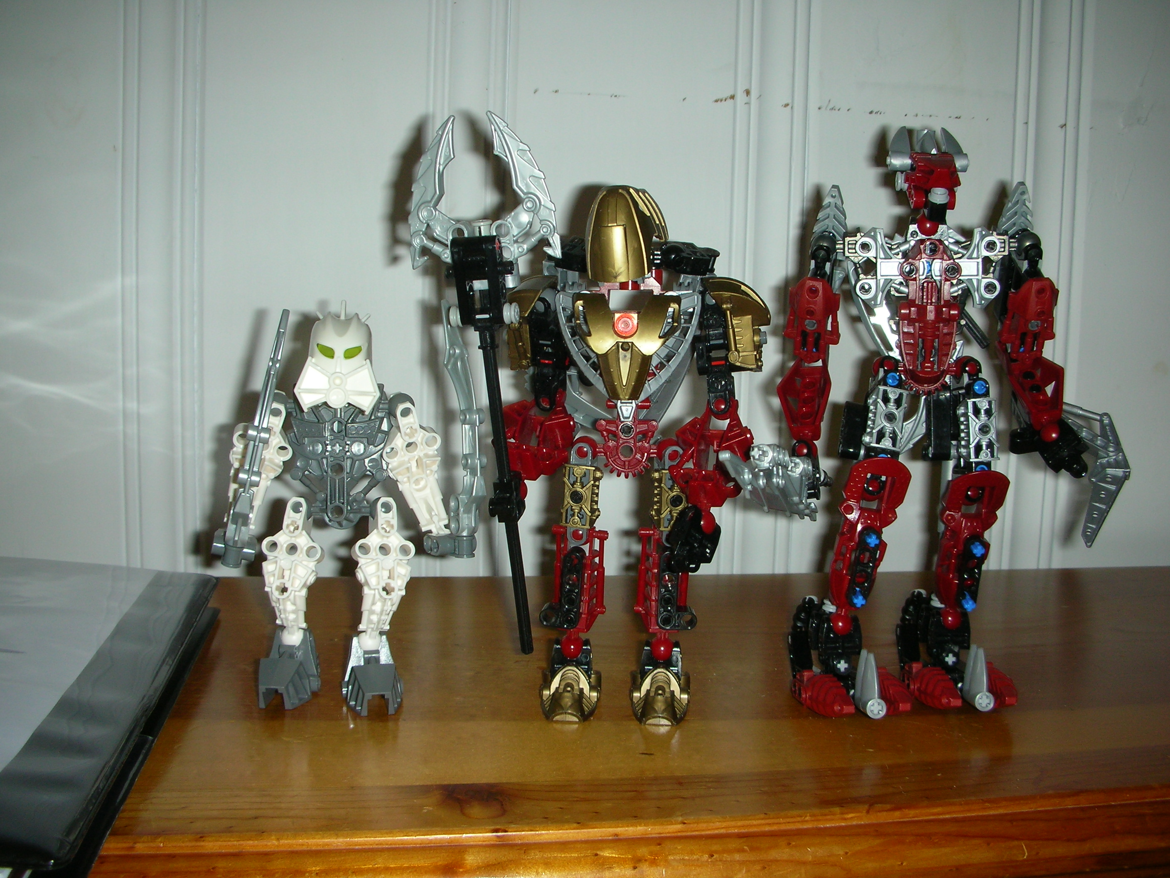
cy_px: 439
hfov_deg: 52.6
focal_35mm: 35
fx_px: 1183
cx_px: 585
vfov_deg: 40.7
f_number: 3
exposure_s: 1/60.1
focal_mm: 5.8
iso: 50
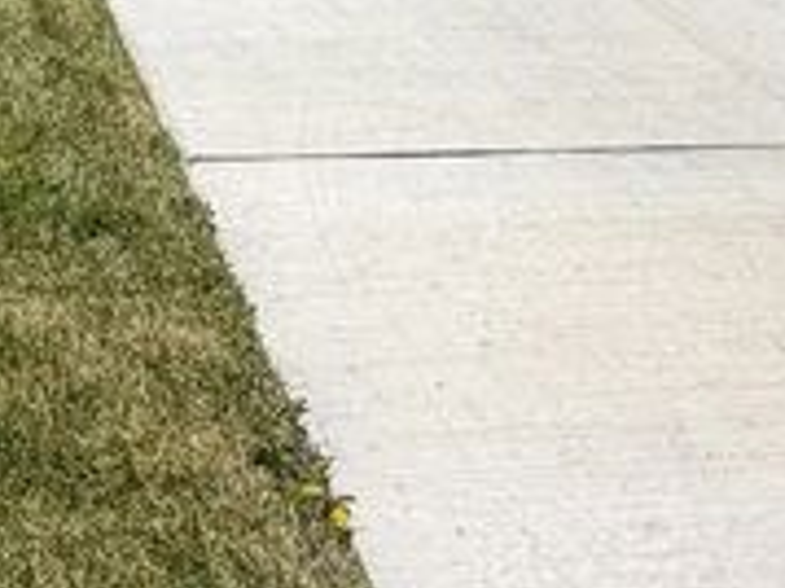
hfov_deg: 23.4
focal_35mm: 80
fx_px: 1813
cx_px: -4
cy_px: -671
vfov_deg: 14.5
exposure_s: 1/1068
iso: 20
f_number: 2.2
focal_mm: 2.22
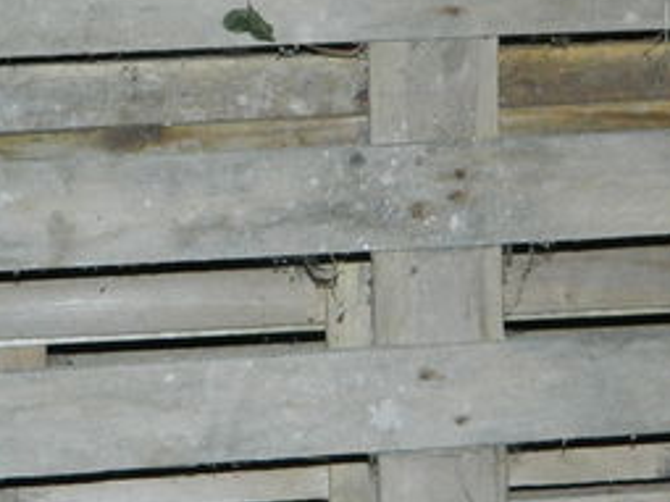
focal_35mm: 110
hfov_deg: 17.9
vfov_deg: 13.4
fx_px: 2128
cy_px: 124
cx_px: 339
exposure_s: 1/30
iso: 200
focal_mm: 5.1
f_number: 3.2
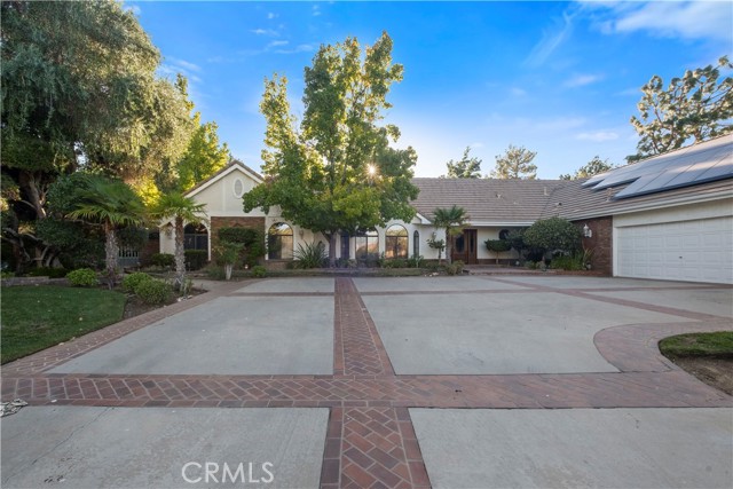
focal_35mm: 15
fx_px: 305
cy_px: 244
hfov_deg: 100.4
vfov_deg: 77.4
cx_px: 366
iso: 250
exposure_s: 1/80
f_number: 9
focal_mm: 10
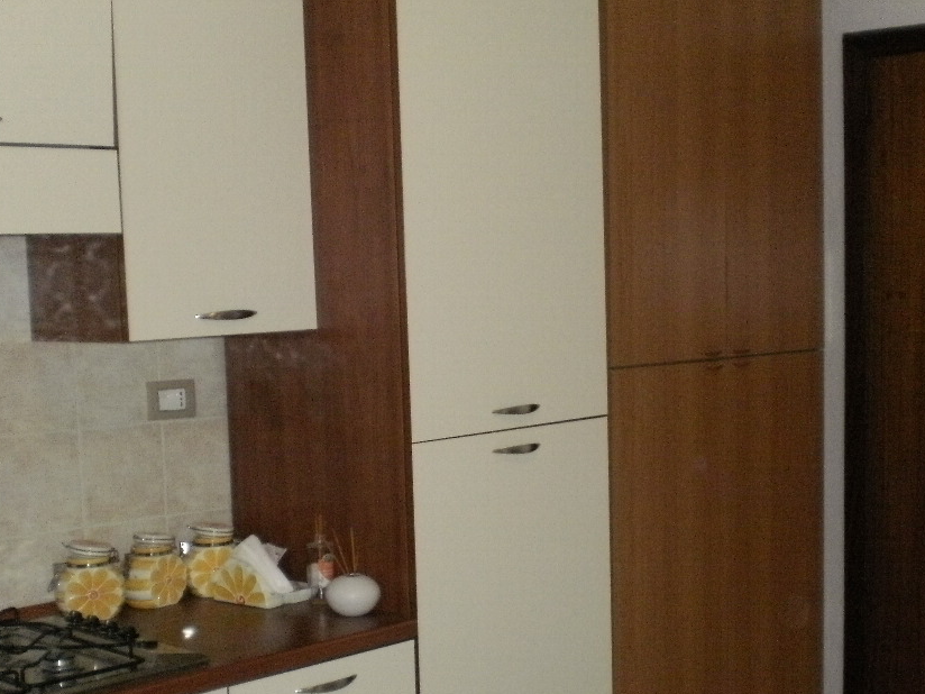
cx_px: 544
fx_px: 1577
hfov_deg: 32.6
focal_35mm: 59
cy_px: 420
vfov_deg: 24.8
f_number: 3.1
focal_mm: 6.3
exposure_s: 1/250
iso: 400
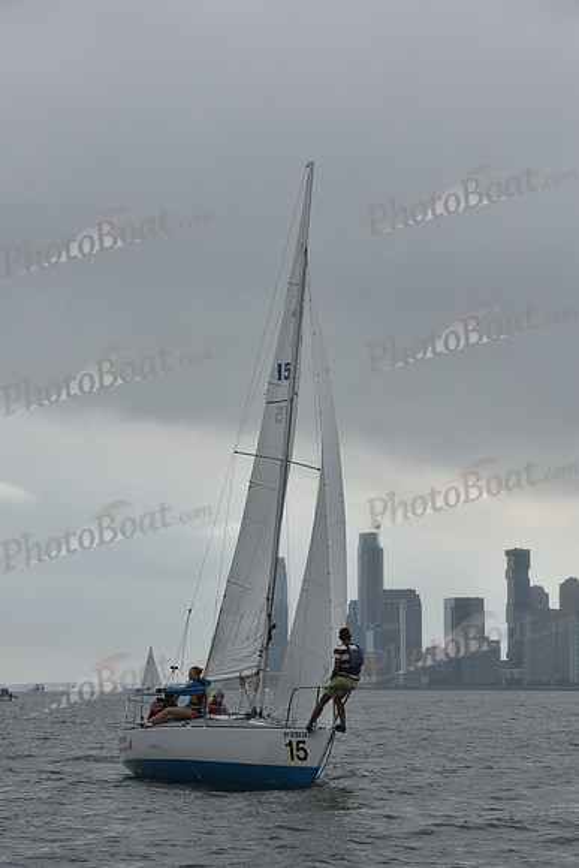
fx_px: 2652
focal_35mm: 110
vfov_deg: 18.6
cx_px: 290
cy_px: 434
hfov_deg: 12.5
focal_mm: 110
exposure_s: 1/800
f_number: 10
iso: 400
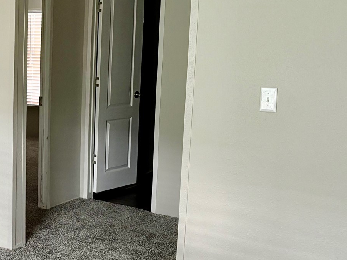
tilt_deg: -8.1
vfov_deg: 24.8
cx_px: 3
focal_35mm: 59
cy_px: 119
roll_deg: +0.4
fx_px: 591
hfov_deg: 30.5
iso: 500
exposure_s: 1/60
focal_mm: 5.96
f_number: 1.6
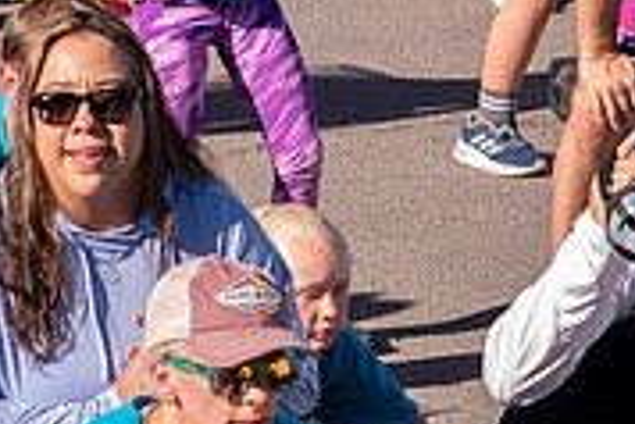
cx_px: 535
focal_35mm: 390
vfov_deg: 3.5
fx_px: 6885
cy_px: 86
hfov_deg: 5.3
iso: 200
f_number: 8
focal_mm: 120
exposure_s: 1/250
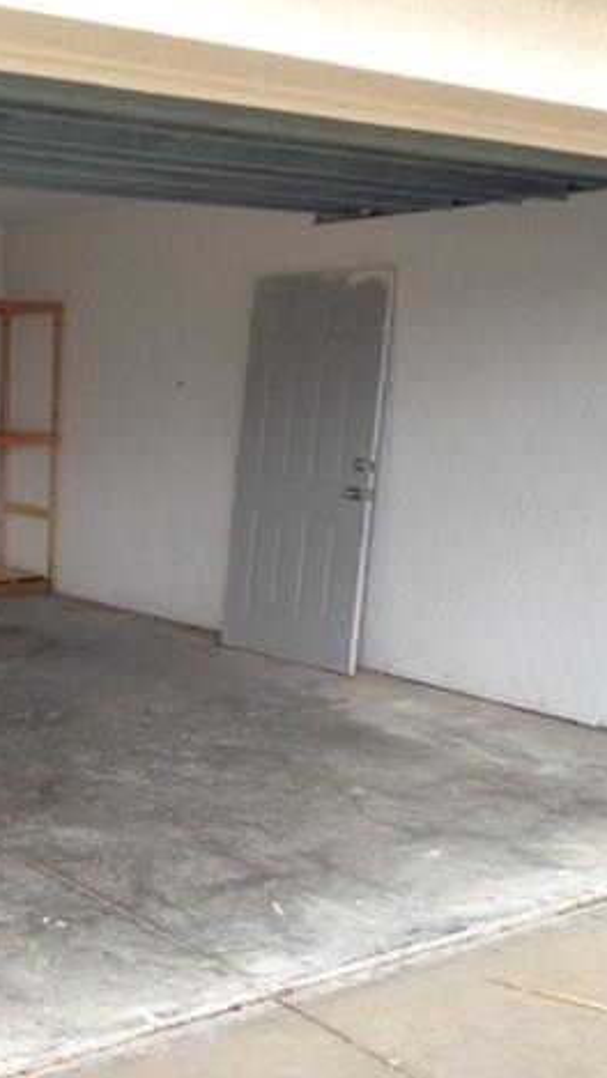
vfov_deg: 39.9
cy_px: 529
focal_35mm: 52
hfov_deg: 22.1
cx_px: -11
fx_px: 1487
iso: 50
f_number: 2.4
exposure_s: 1/40
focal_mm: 4.28
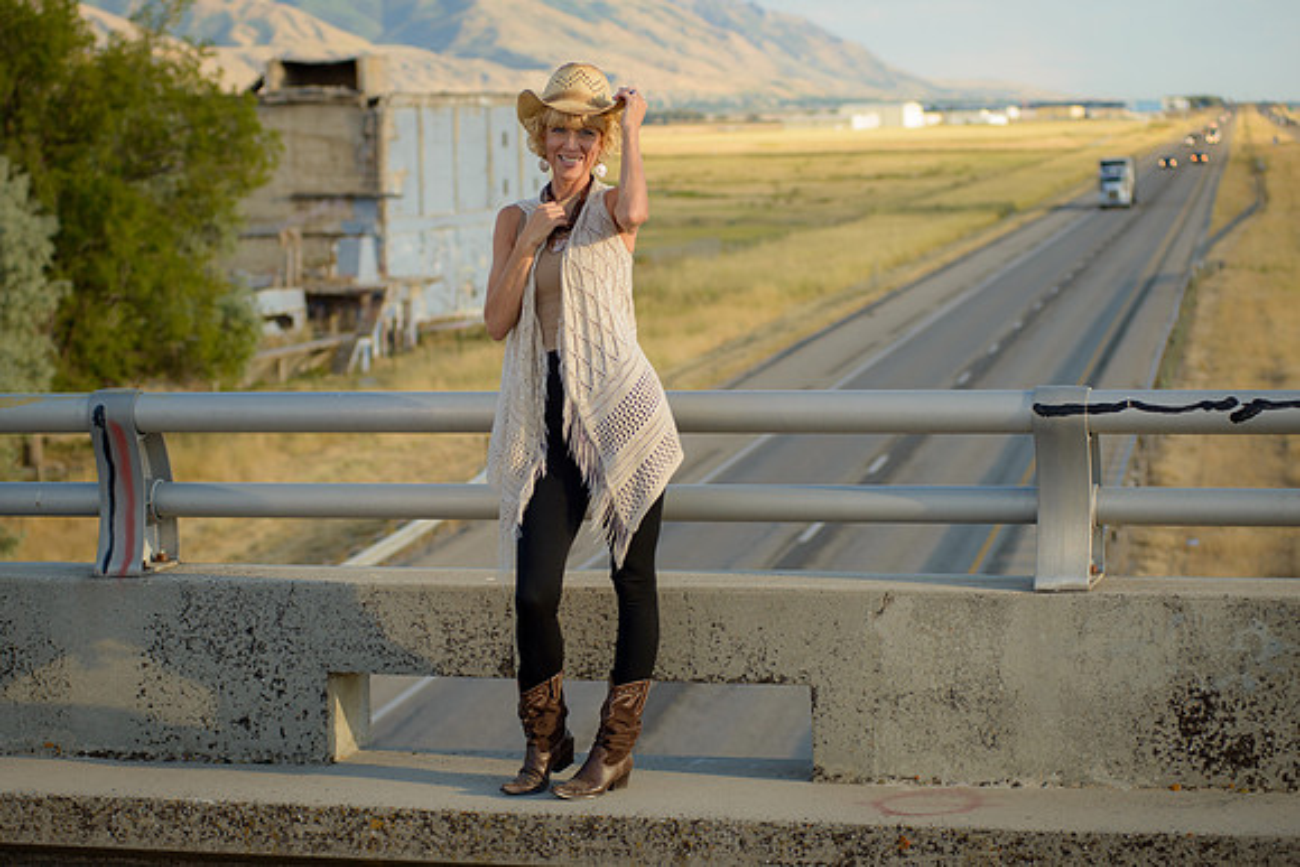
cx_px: 580
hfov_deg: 22.9
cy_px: 387
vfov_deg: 15.4
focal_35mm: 89
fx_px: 3201
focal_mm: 80
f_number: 4
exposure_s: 1/500
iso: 200
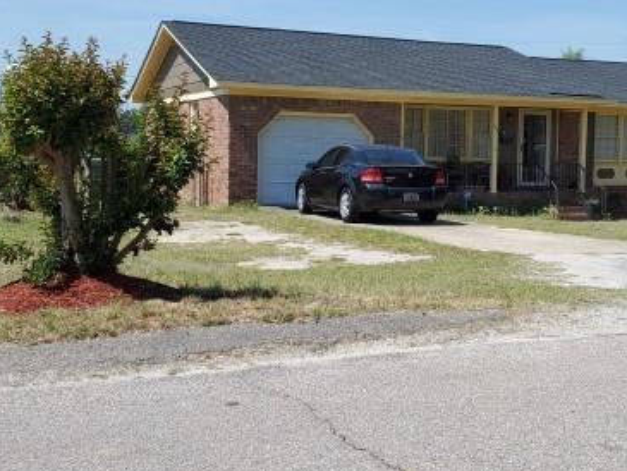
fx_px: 833
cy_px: 168
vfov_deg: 31.4
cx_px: 400
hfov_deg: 40.9
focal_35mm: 46
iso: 50
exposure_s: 1/1505
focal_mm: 4.3
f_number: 2.4
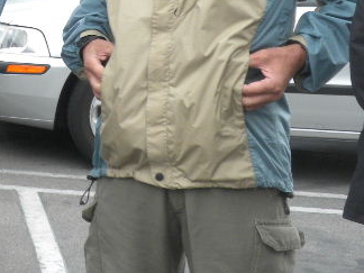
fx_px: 1556
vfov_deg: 9.9
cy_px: -34
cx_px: -75
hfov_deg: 13.0
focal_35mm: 148
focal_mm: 10.7
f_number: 4.7
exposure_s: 1/55.1
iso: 191
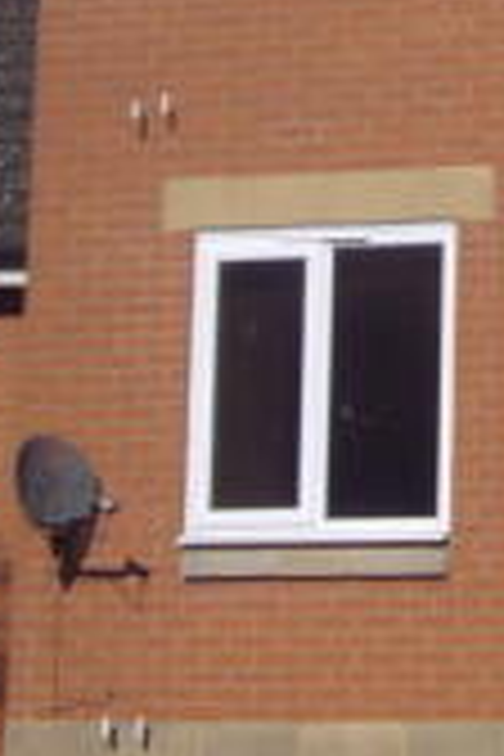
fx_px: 3486
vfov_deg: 12.3
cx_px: 740
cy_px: 92
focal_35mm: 166
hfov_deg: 8.1
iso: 80
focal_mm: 7.5
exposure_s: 1/500
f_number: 7.1
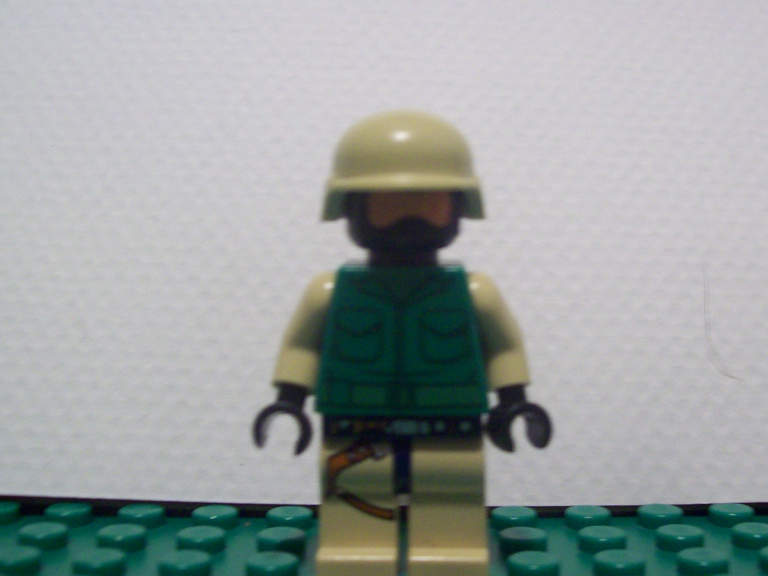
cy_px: 231
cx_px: 439
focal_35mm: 46
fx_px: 1020
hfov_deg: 41.2
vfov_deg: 31.4
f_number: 2.7
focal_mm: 6
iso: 200
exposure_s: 1/5.66
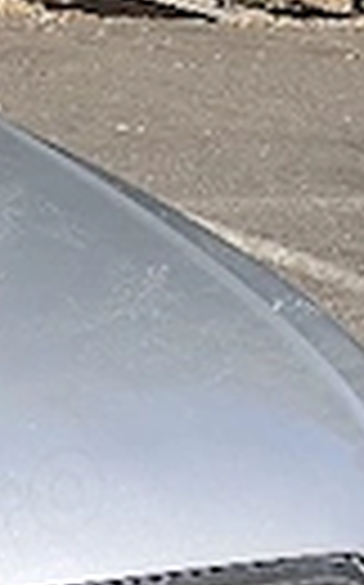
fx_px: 2386
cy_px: 68
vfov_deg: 13.8
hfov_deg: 7.7
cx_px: -706
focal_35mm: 150
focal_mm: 6.5
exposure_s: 1/667
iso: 10
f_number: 1.4
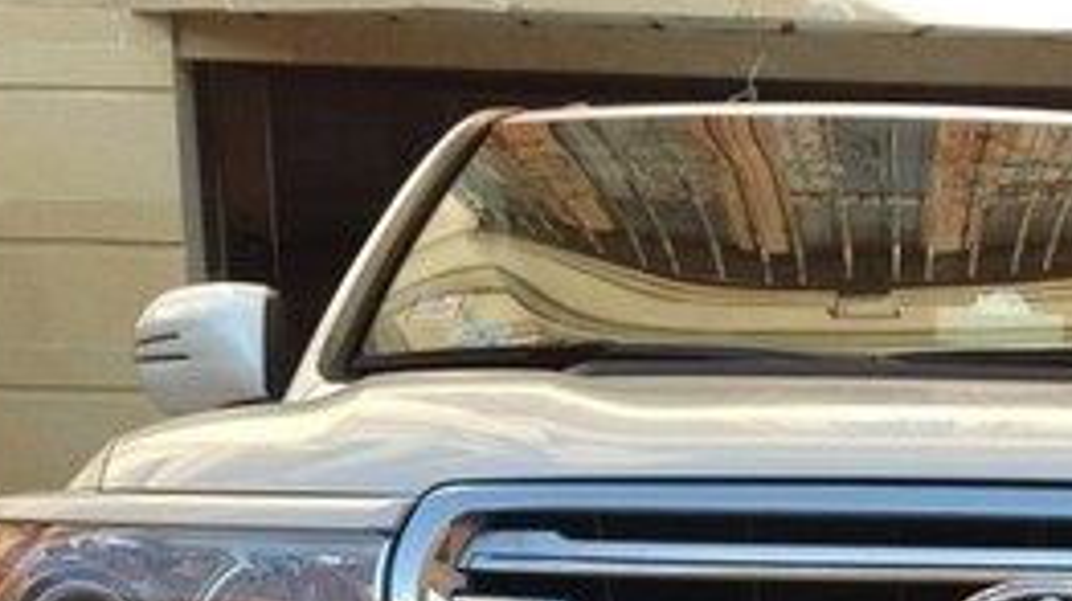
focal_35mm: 96
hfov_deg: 21.6
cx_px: 1027
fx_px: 2727
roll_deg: -2.4
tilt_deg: -12.0
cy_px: 869
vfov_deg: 12.1
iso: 50
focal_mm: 4.28
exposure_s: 1/351
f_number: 2.4
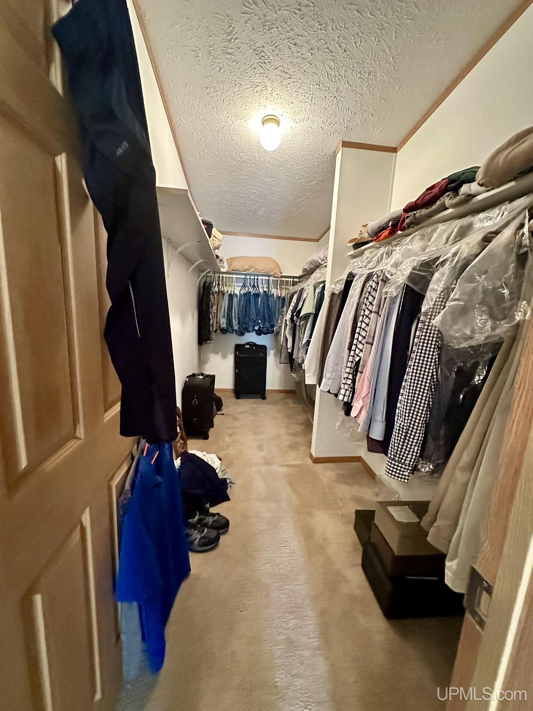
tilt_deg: -9.0
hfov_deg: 85.7
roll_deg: -2.3
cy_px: 356
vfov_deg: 102.1
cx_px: 266
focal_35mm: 14
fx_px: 287
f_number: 2.2
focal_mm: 2.22
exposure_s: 1/60
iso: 1000
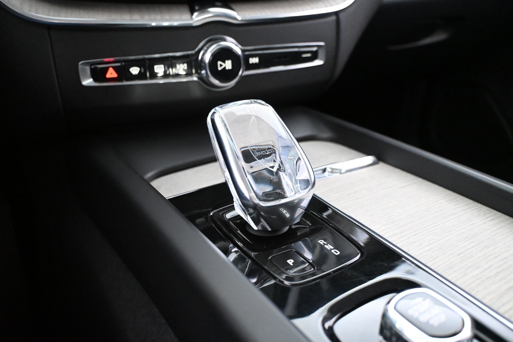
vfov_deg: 43.6
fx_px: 427
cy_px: 171
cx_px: 256
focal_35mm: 30
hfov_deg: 61.9
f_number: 3.8
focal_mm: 20
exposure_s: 1/30
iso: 9000
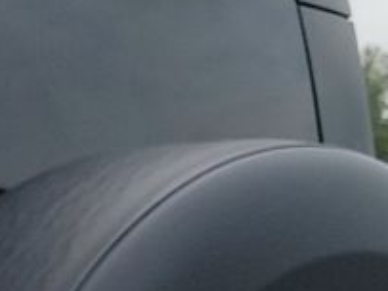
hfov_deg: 9.4
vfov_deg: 7.5
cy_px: 592
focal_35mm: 189
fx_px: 2117
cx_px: -529
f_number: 1.8
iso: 50
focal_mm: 6.7
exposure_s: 1/394
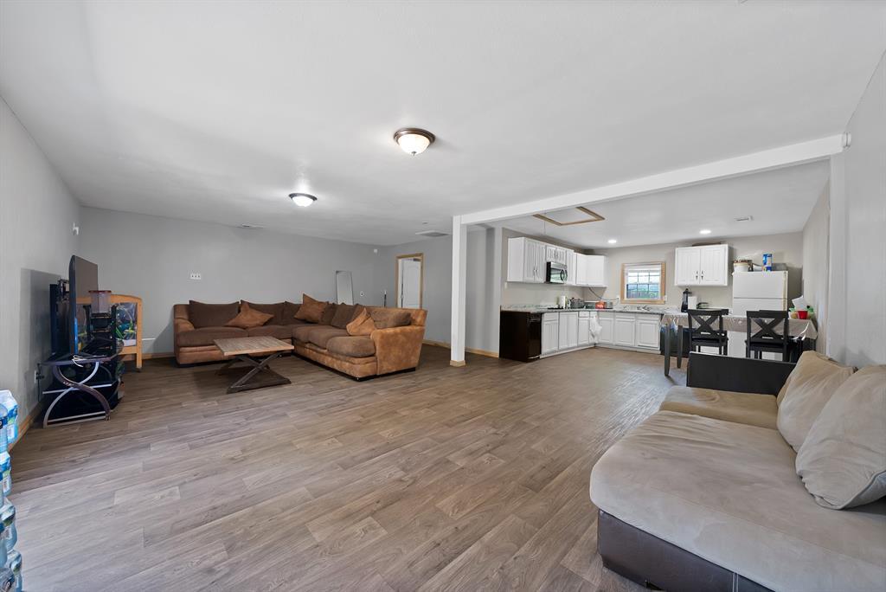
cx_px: 443
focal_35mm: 12
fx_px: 295
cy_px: 296
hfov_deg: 112.6
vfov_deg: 90.1
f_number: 9
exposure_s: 1/1.25
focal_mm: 12
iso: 640
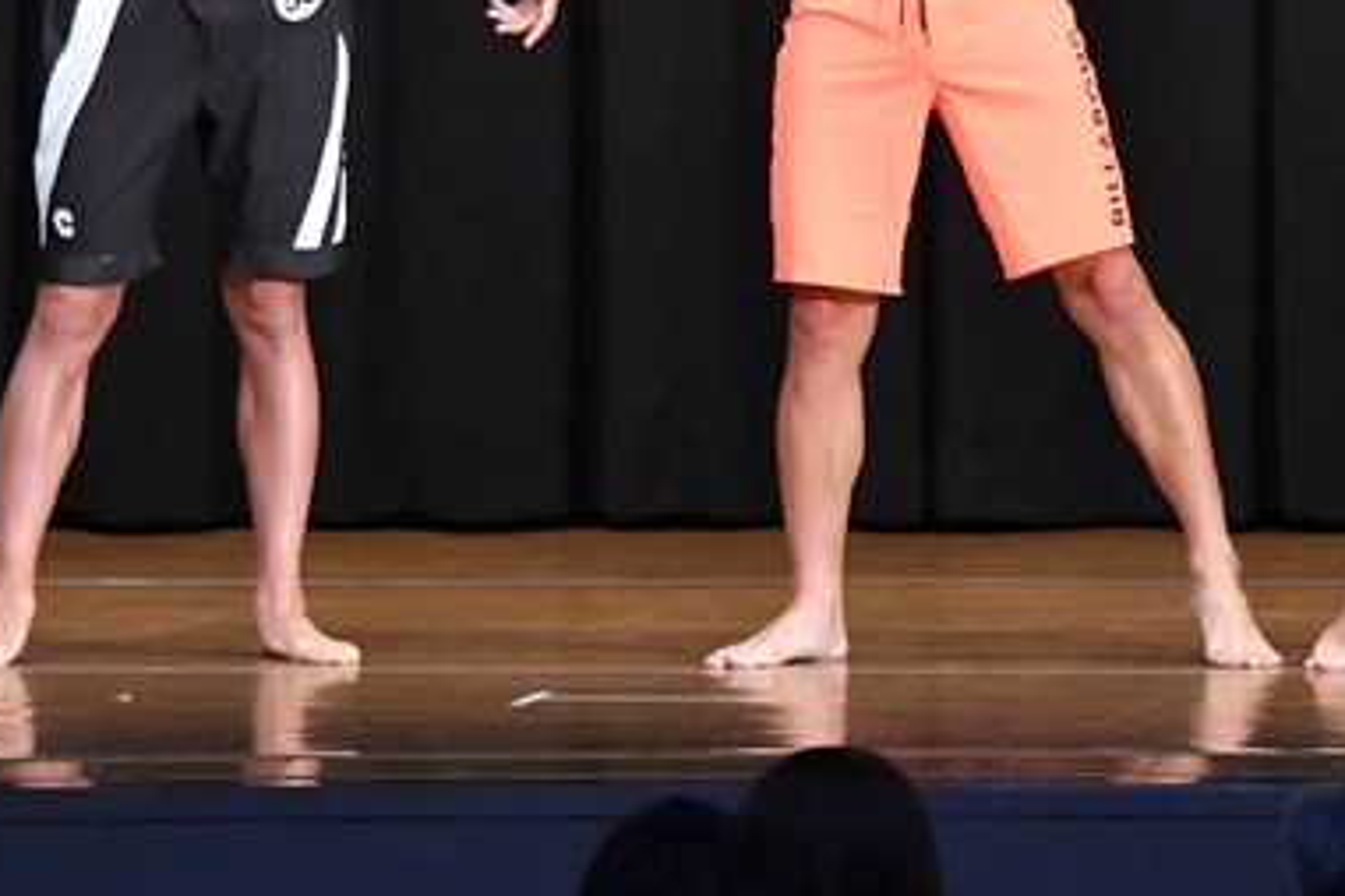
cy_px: 32
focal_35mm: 411
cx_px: 976
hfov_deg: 5.0
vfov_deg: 3.3
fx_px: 15354
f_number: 5.6
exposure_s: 1/400
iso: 8000
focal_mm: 135
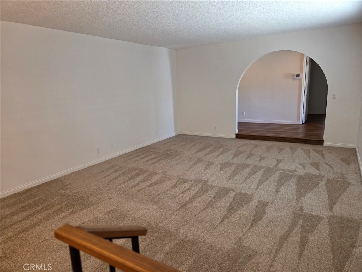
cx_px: 181
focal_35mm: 23
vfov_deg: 58.9
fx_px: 241
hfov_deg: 73.9
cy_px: 136
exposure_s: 1/120
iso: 500
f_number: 1.8
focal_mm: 5.4
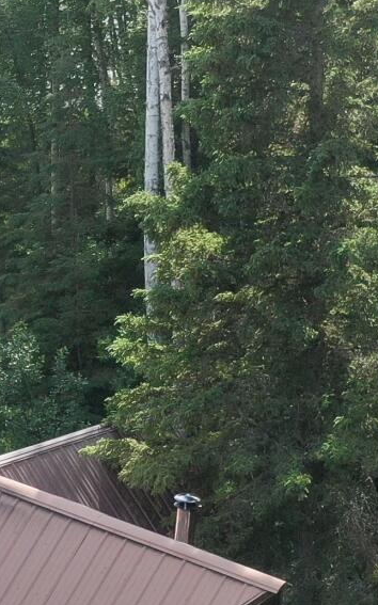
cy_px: 344
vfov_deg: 13.9
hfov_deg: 8.6
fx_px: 2491
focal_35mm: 151
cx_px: 27
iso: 100
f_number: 5
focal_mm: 10.26
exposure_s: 1/240
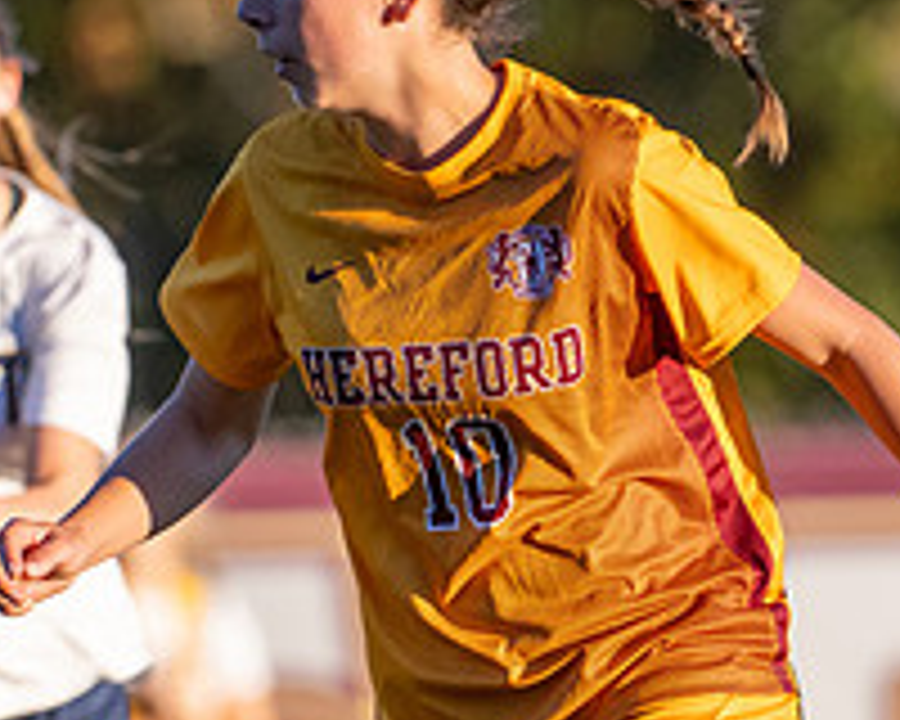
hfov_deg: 1.4
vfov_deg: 1.1
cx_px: 237
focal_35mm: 1431
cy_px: 623
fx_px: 38117
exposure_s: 1/2500
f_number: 5.6
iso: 1000
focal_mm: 400
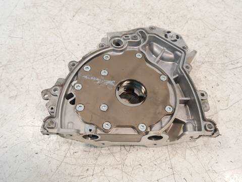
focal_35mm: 30
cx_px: 121
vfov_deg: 46.8
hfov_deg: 60.0
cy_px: 91
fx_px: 210
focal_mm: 15
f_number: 3.5
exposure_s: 1/60
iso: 640
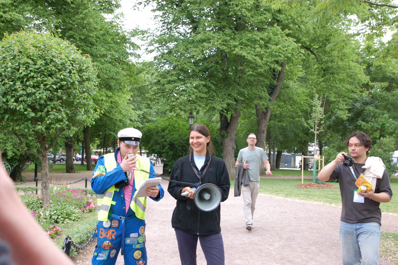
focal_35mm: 46
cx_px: 199
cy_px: 132
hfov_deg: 42.4
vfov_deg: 28.9
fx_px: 514
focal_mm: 31
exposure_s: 1/125
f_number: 10
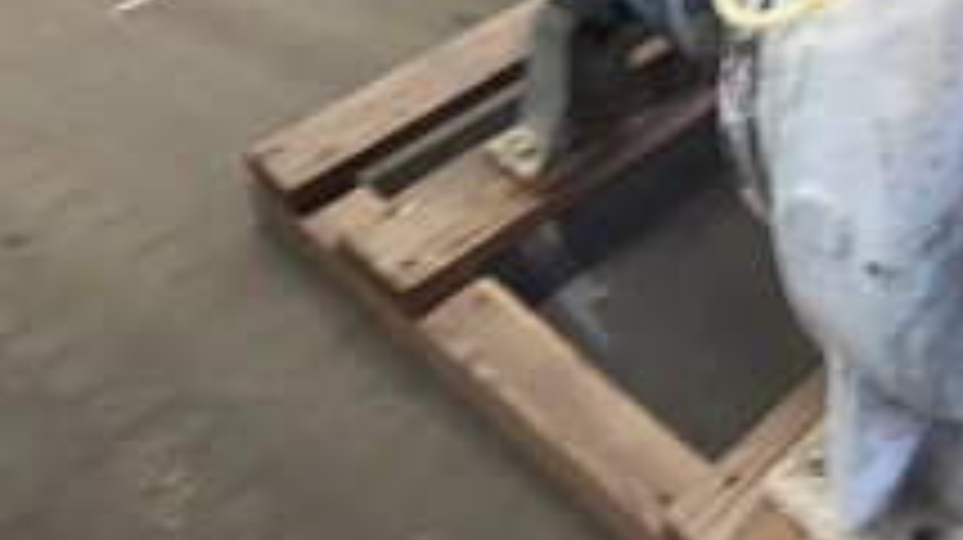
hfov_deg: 37.6
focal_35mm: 53
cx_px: 788
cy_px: -36
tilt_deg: -33.5
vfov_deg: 21.5
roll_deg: -1.0
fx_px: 1352
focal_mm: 4.25
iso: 80
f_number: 1.8
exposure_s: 1/5
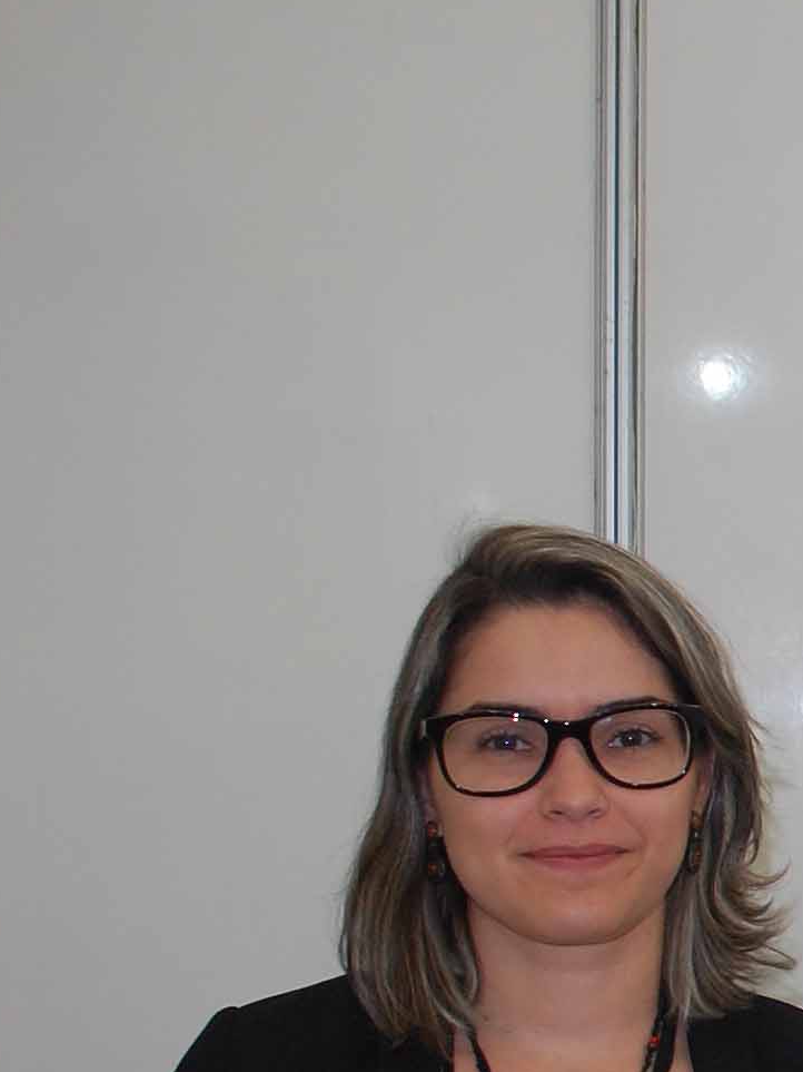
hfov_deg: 13.4
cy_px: 926
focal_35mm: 99
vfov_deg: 19.5
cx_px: 1460
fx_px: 3063
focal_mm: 22
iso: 400
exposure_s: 1/60
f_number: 3.8
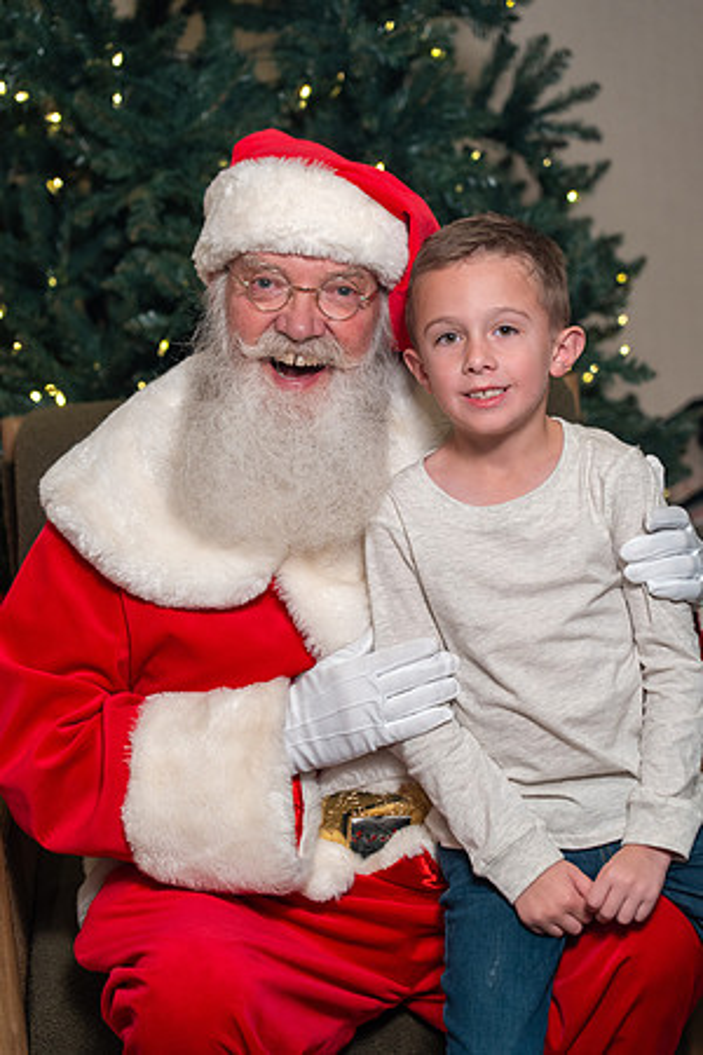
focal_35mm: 105
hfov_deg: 13.0
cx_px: 352
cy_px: 528
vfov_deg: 19.5
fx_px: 3075
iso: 1600
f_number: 4
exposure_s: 1/200
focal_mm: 105
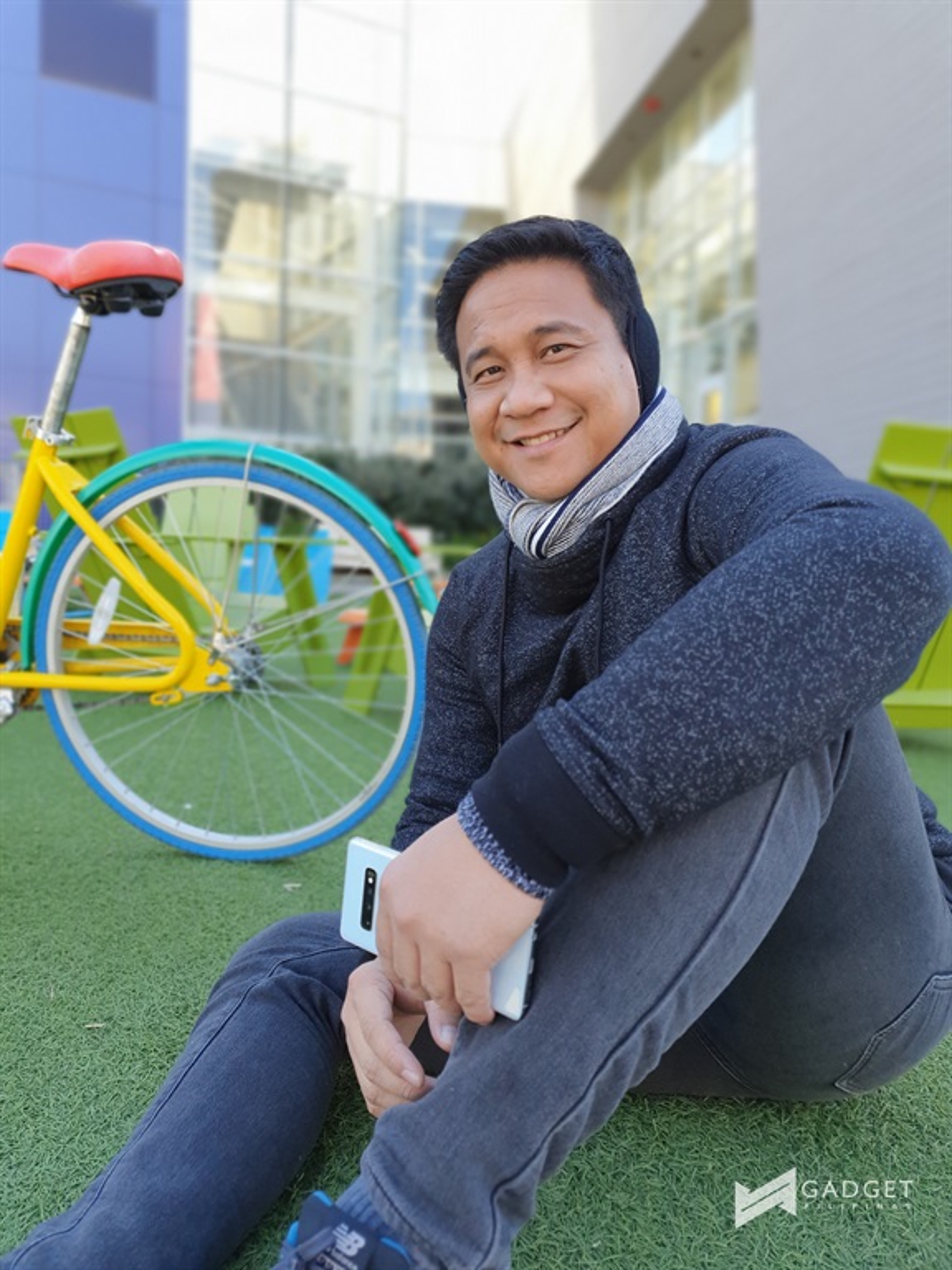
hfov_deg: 53.1
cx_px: 476
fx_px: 953
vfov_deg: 67.3
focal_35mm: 26
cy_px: 635
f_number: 1.5
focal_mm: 4.3
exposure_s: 1/302
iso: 50
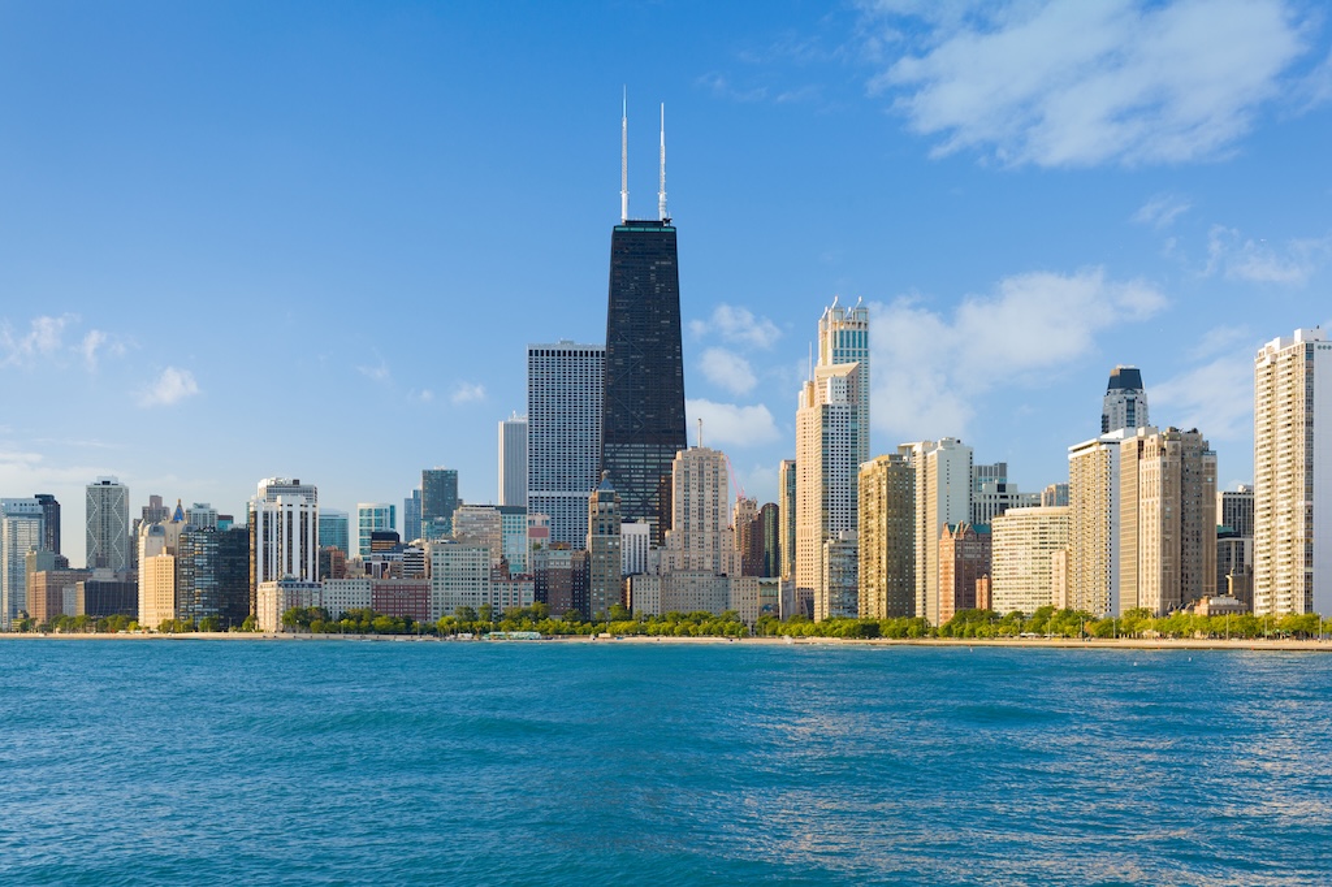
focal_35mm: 50
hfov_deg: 39.6
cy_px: 444
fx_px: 1849
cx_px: 666
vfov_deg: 27.0
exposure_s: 1/60
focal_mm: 50
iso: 100
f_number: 5.6
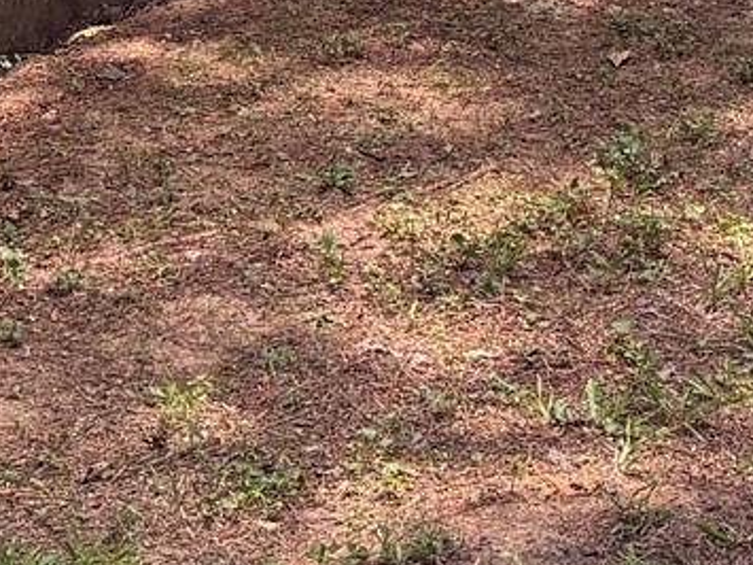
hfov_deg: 13.2
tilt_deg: +0.2
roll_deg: +1.3
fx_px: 3262
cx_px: 354
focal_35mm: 150
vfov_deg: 8.7
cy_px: -930
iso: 50
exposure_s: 1/268
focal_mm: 5.96
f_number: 1.6
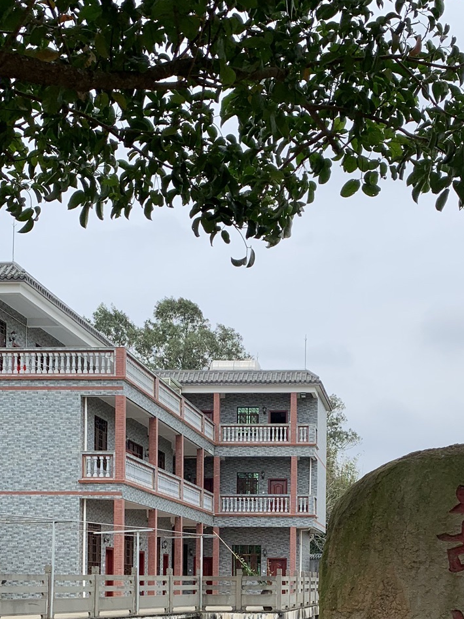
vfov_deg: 33.0
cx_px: 287
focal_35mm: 55
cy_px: 565
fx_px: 983
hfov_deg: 26.5
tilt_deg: +1.2
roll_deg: -0.1
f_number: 1.8
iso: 25
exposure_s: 1/1689
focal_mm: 4.25
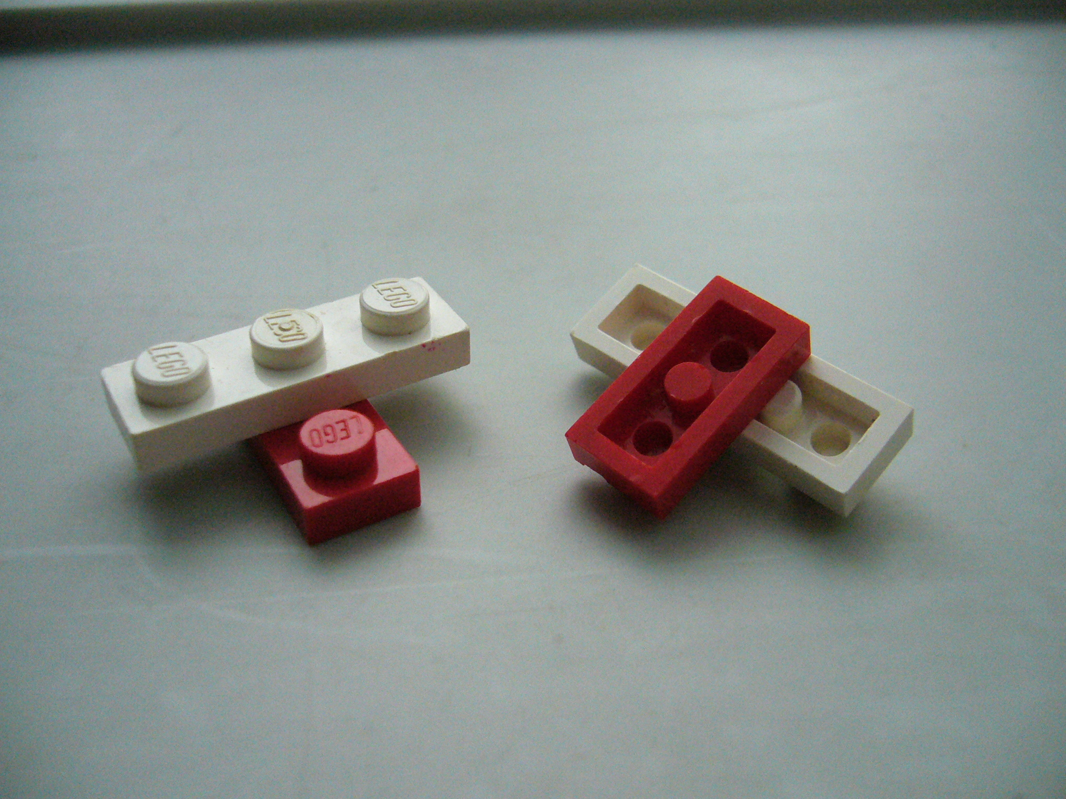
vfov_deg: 40.7
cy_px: 400
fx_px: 1078
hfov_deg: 52.6
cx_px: 533
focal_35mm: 35
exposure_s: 1/80
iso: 400
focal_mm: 5.8
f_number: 2.8
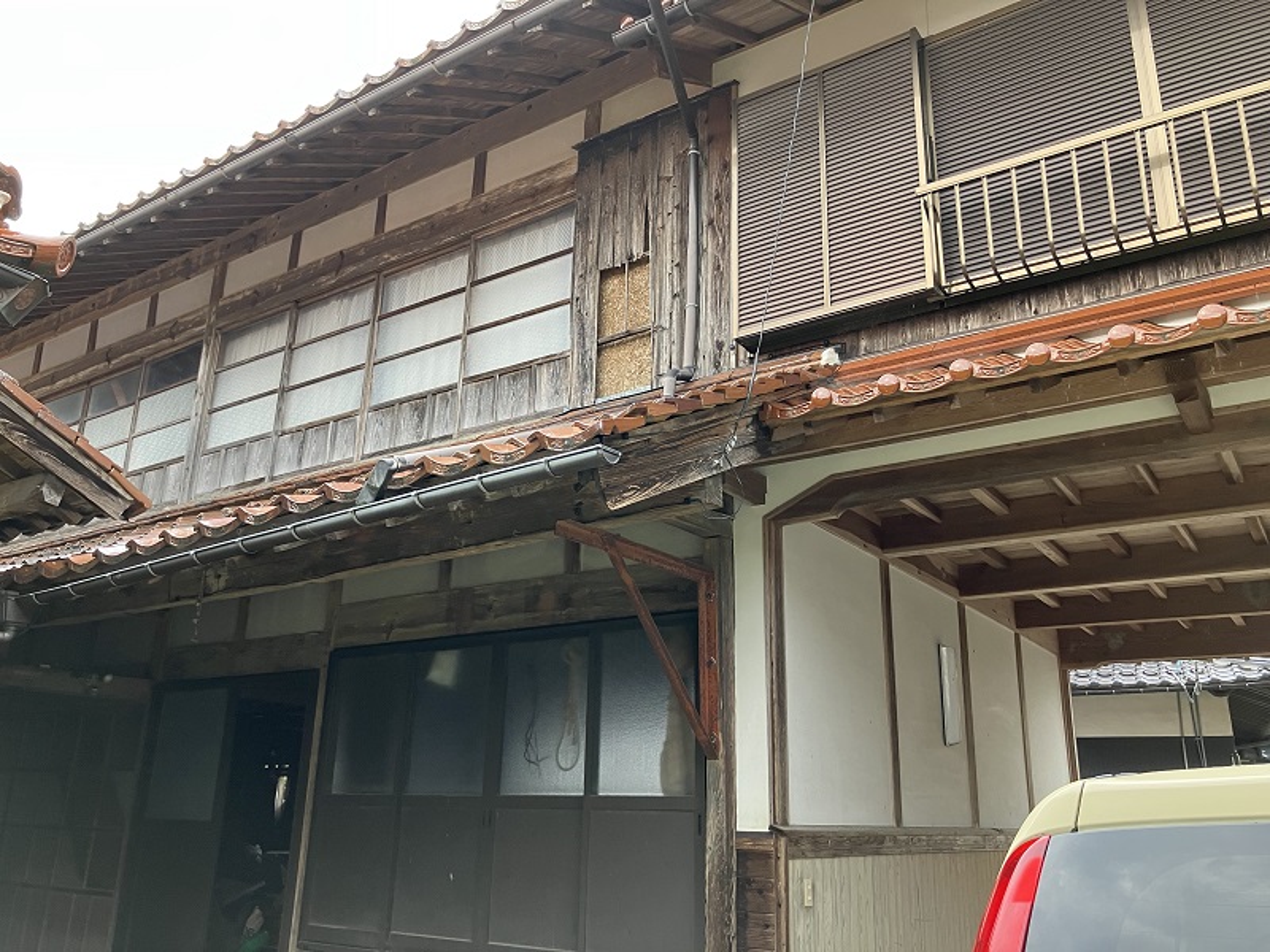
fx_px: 1027
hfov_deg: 63.4
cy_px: 476
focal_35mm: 28
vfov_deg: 49.7
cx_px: 635
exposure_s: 1/77
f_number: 1.8
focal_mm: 3.99
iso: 80
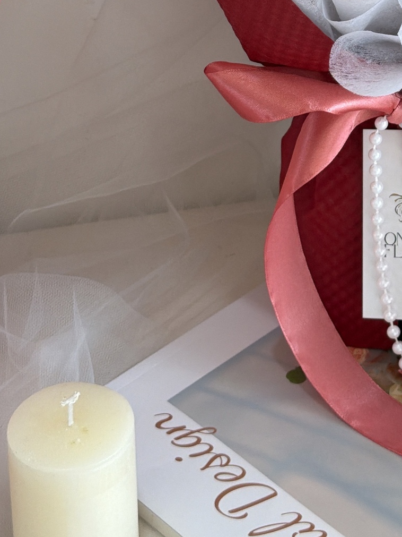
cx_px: 414
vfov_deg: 16.6
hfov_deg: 12.8
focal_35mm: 114
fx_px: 1766
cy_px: -91
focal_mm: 6.76
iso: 64
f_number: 1.78
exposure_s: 1/100
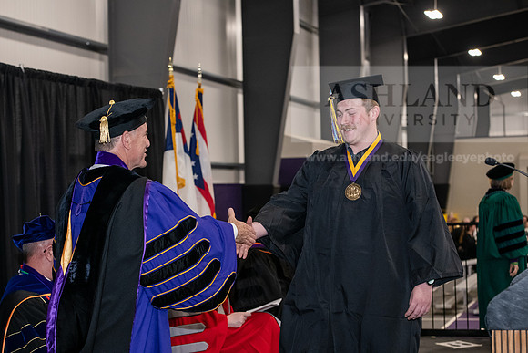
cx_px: 264
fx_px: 1027
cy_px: 176
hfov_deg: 28.8
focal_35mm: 70
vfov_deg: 19.5
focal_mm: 70
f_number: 5
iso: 2500
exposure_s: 1/200
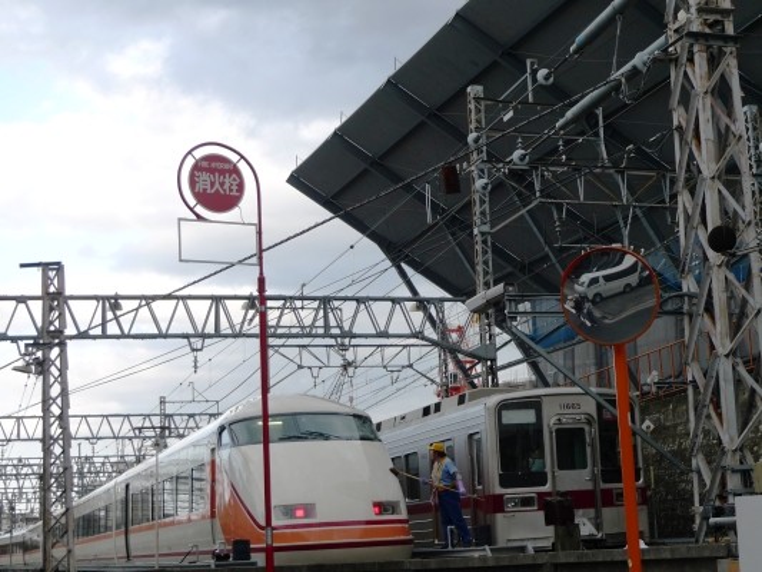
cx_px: 381
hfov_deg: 32.2
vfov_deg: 24.4
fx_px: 1321
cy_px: 286
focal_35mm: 60
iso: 80
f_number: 2.8
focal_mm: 12.8
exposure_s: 1/320
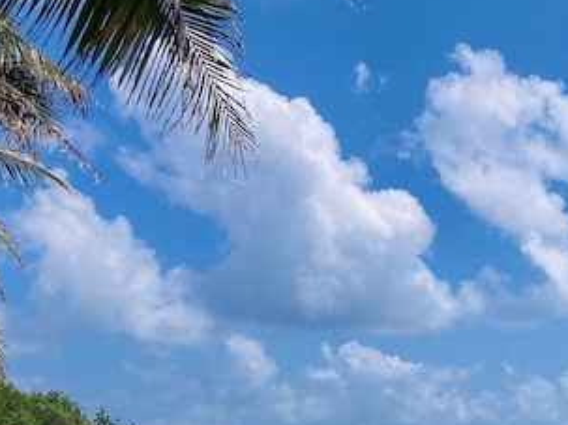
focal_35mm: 74
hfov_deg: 25.8
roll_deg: +2.0
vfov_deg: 19.2
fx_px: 1214
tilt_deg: +2.0
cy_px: 442
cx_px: 471
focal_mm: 3.99
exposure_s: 1/6897
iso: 25
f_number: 1.8
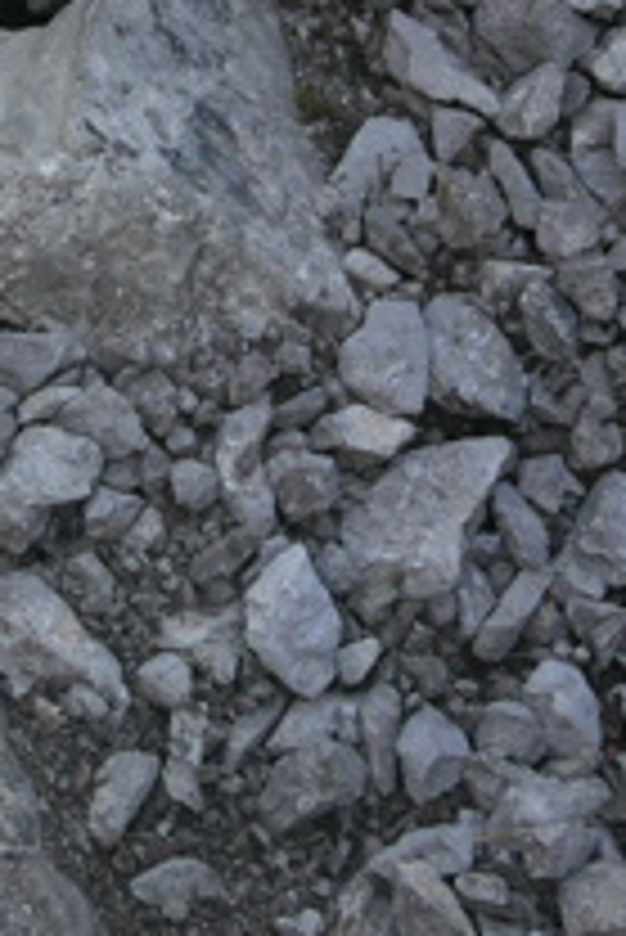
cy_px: -860
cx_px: -394
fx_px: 3203
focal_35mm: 123
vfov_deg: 14.3
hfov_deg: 10.7
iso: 200
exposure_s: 1/125
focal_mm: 14.4
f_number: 5
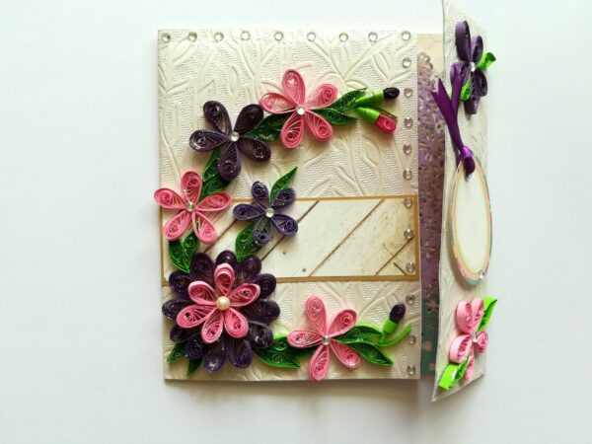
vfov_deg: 53.1
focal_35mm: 26
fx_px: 445
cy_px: 222
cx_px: 296
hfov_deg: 67.3
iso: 100
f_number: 2.2
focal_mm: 3.83
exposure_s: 1/50
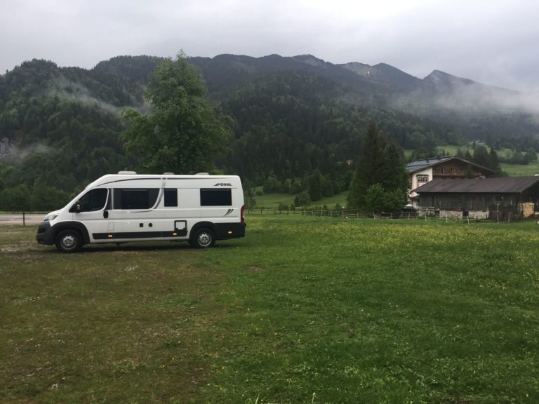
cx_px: 270
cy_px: 202
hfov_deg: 61.7
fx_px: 452
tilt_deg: -2.4
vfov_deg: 48.2
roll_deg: +0.2
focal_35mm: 29
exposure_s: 1/50
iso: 50
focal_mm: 4.15
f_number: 2.2
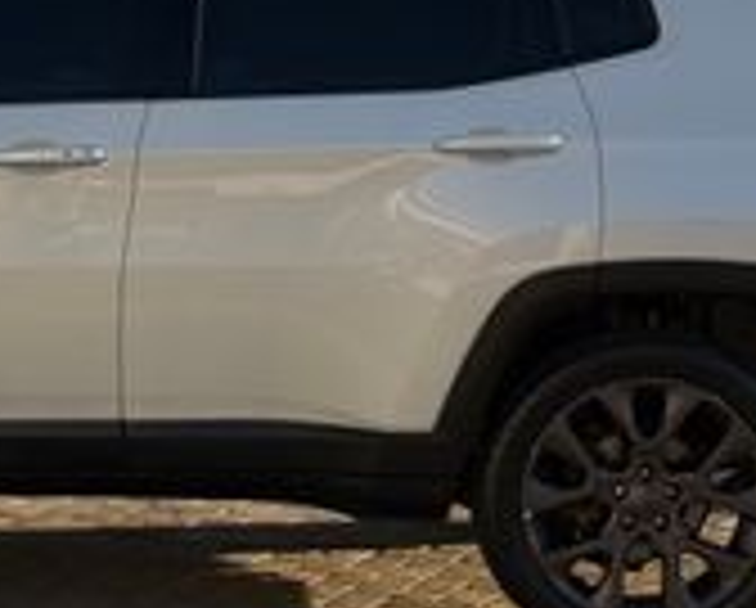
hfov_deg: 14.5
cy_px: 261
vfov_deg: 11.8
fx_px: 2936
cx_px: 14
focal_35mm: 131
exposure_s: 1/3378
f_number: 1.78
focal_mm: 6.76
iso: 64
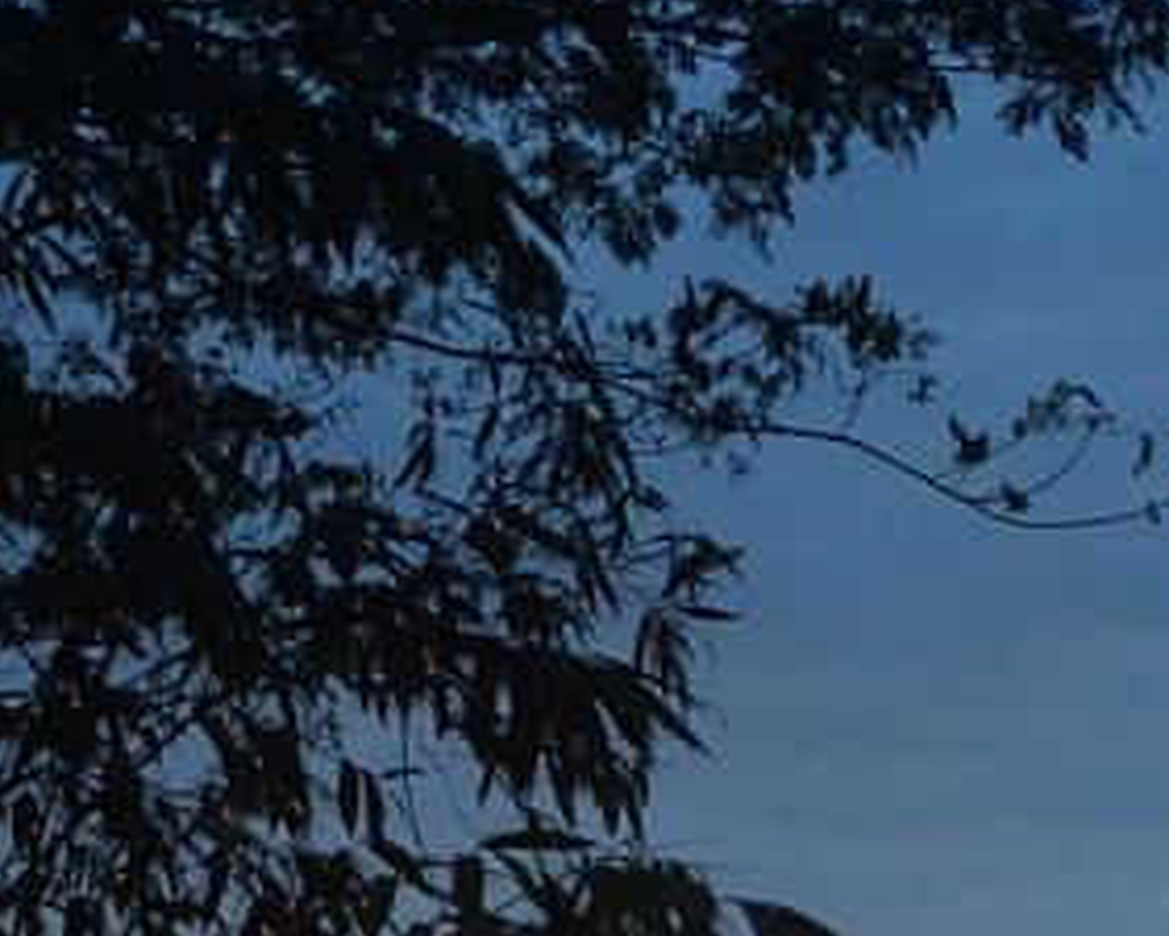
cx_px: 2159
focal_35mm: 191
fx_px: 6610
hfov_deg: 9.6
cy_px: 1331
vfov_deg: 8.0
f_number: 2.8
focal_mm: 18.5
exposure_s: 1/30
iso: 800
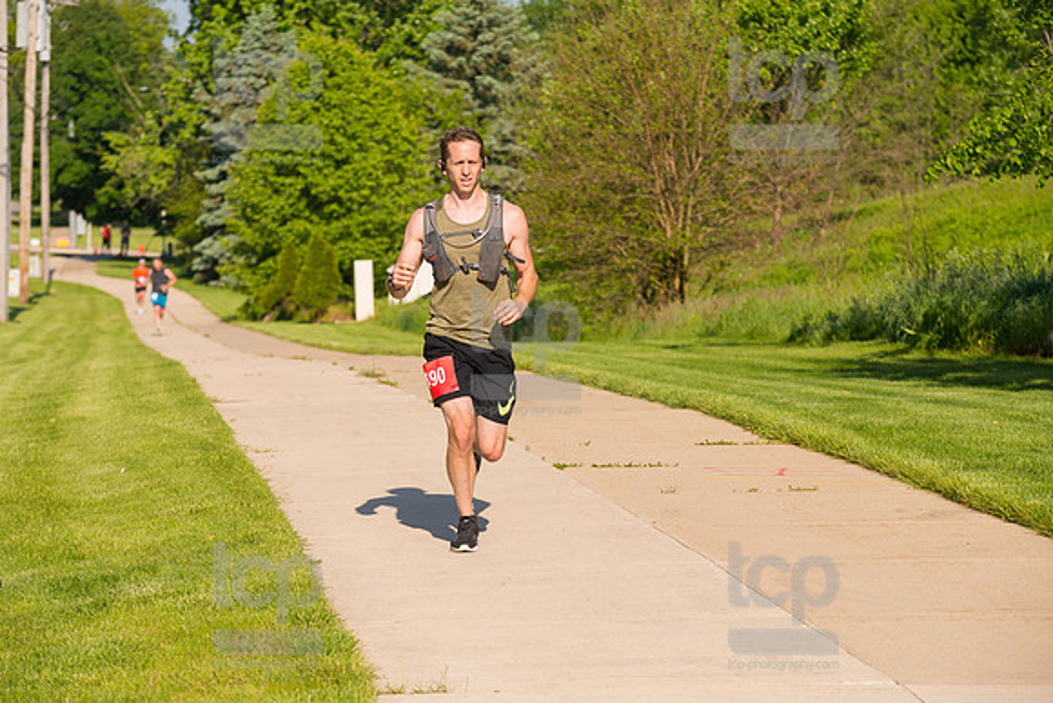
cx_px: 526
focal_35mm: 120
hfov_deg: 17.1
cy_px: 352
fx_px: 3511
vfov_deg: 11.4
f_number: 5.6
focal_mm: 120
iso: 400
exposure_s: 1/2000
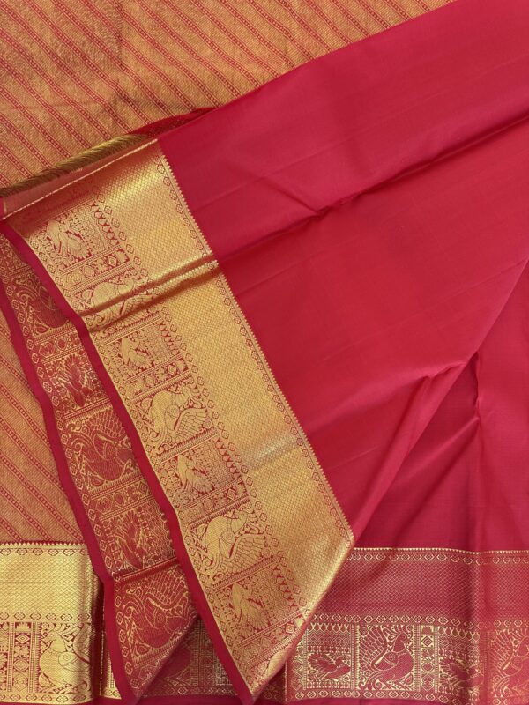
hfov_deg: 56.8
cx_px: 264
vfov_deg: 71.6
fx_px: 489
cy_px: 352
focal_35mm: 24
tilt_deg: -85.0
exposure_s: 1/121
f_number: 1.78
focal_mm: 6.86
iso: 200
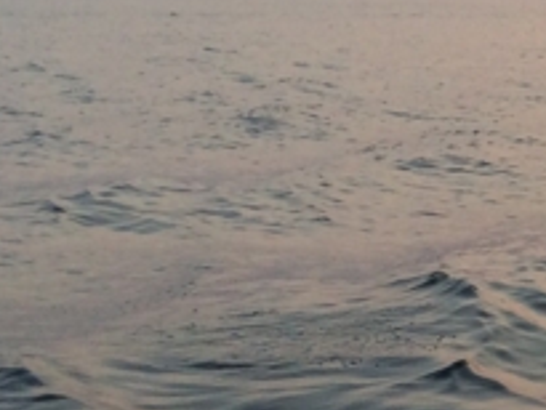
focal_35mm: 145
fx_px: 2288
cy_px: 69
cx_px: 1180
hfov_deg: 11.8
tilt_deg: -2.0
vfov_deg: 10.2
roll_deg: +0.9
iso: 32
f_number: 2.2
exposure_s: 1/533
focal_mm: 4.15
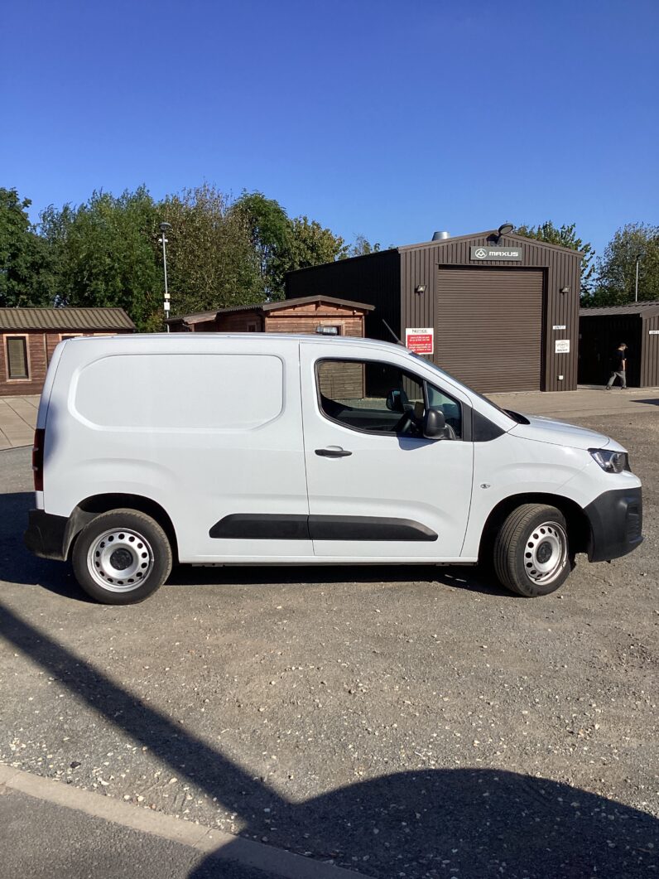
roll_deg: +0.4
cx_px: 330
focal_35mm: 31
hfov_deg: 45.5
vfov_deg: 58.3
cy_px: 440
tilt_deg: -5.8
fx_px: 787
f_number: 2.4
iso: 25
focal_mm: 3.3
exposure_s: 1/2146
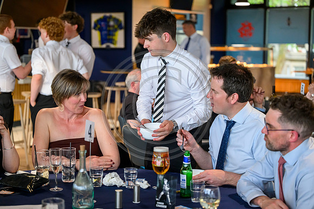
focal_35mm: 70
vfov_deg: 19.5
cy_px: 104
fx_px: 611
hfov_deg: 28.8
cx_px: 157
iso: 4000
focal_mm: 70
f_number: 3.2
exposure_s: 1/400
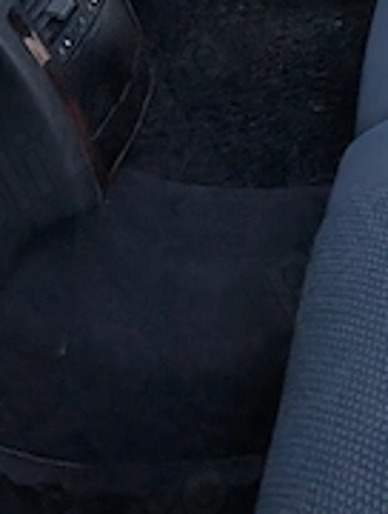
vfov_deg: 17.2
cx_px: 645
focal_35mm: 106
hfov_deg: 13.0
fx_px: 1577
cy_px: -181
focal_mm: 6.9
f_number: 1.68
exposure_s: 1/464
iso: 19
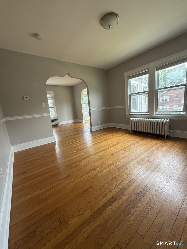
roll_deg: +5.3
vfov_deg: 102.1
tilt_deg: -9.8
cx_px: 94
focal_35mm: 14
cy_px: 124
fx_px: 101
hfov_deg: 85.7
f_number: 2.2
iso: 125
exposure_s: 1/121
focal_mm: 2.22
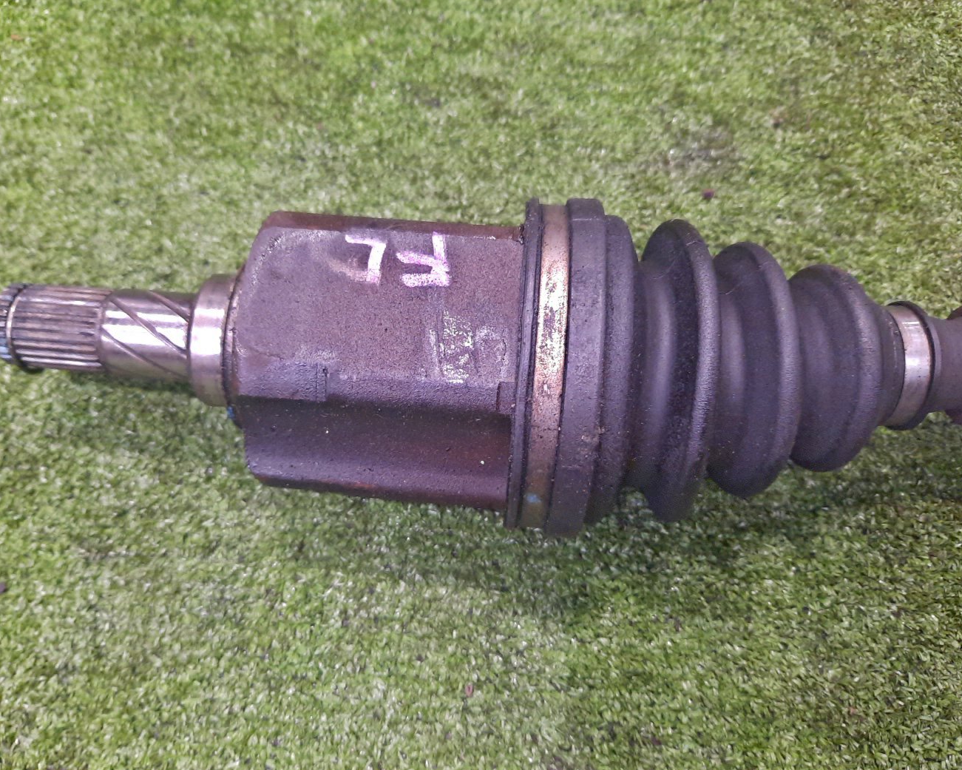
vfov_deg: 53.2
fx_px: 769
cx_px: 437
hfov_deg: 63.9
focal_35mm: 27
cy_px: 387
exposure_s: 1/25
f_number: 2
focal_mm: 4.6
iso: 411
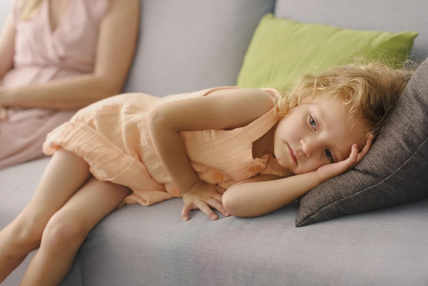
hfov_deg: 39.6
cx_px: 214
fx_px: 595
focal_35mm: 50
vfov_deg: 27.0
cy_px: 143
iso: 320
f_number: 2.8
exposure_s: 1/50
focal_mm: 50
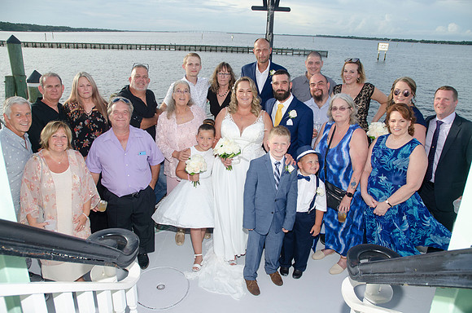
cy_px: 156
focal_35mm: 27
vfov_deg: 47.7
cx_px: 236
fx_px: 353
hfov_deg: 67.5
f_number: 5.6
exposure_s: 1/250
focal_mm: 18
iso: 100
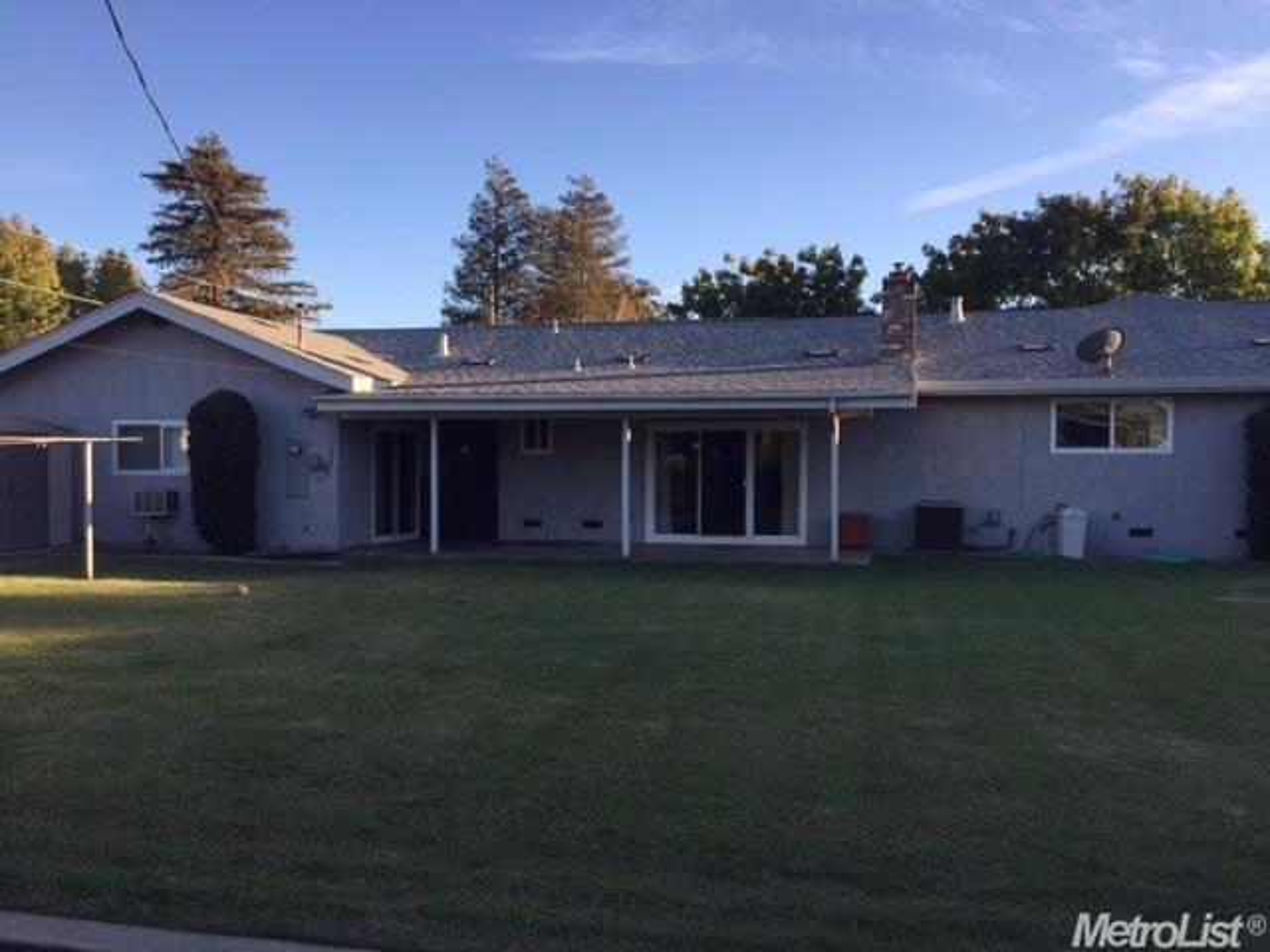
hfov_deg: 61.7
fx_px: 1064
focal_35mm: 29
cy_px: 476
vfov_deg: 48.2
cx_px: 635
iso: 32
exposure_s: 1/732
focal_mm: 4.15
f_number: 2.2
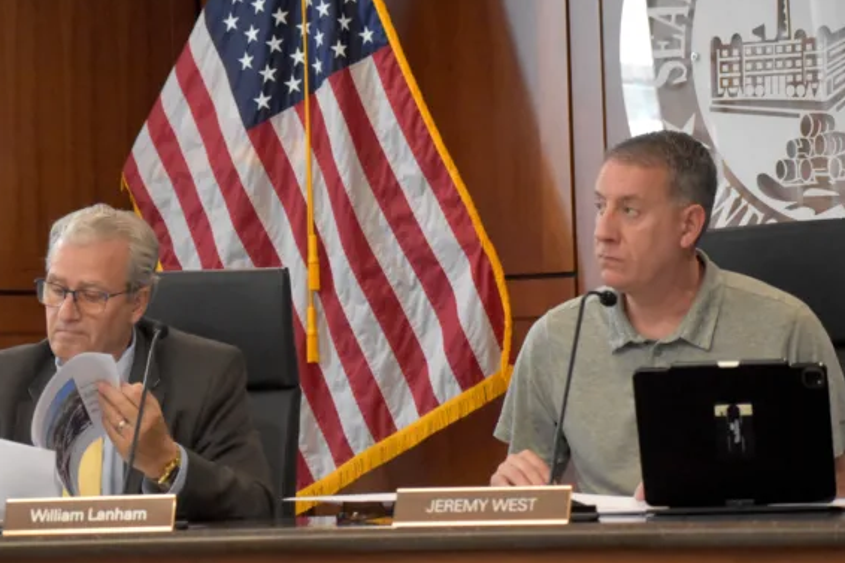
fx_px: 4012
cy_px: 282
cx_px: 336
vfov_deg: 8.0
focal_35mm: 171
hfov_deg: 12.0
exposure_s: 1/250
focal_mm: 86
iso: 3200
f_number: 4.8
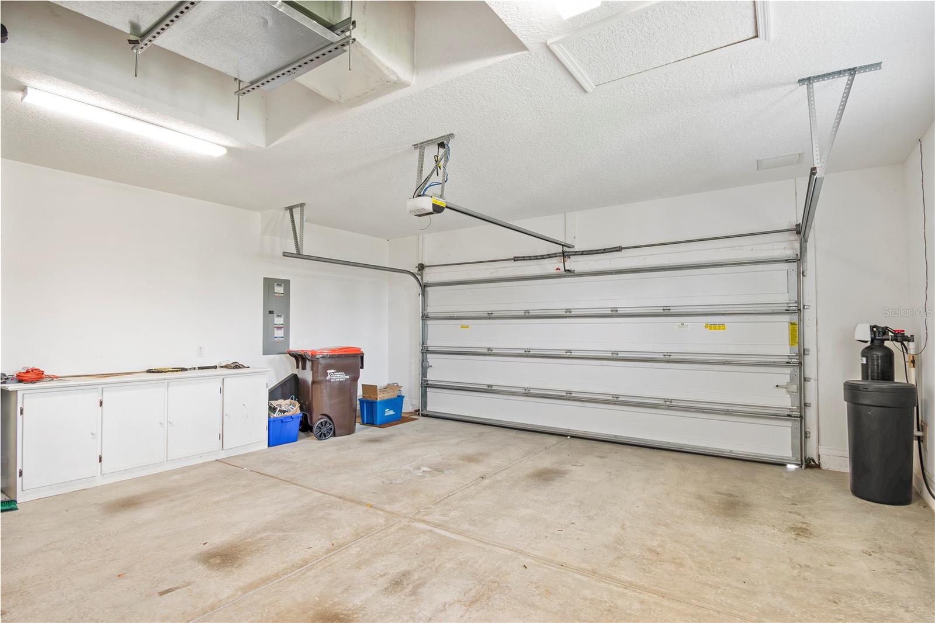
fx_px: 448
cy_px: 312
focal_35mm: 17
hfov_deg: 92.5
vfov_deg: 69.6
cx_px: 468
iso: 250
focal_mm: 11.5
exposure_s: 1/6
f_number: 9
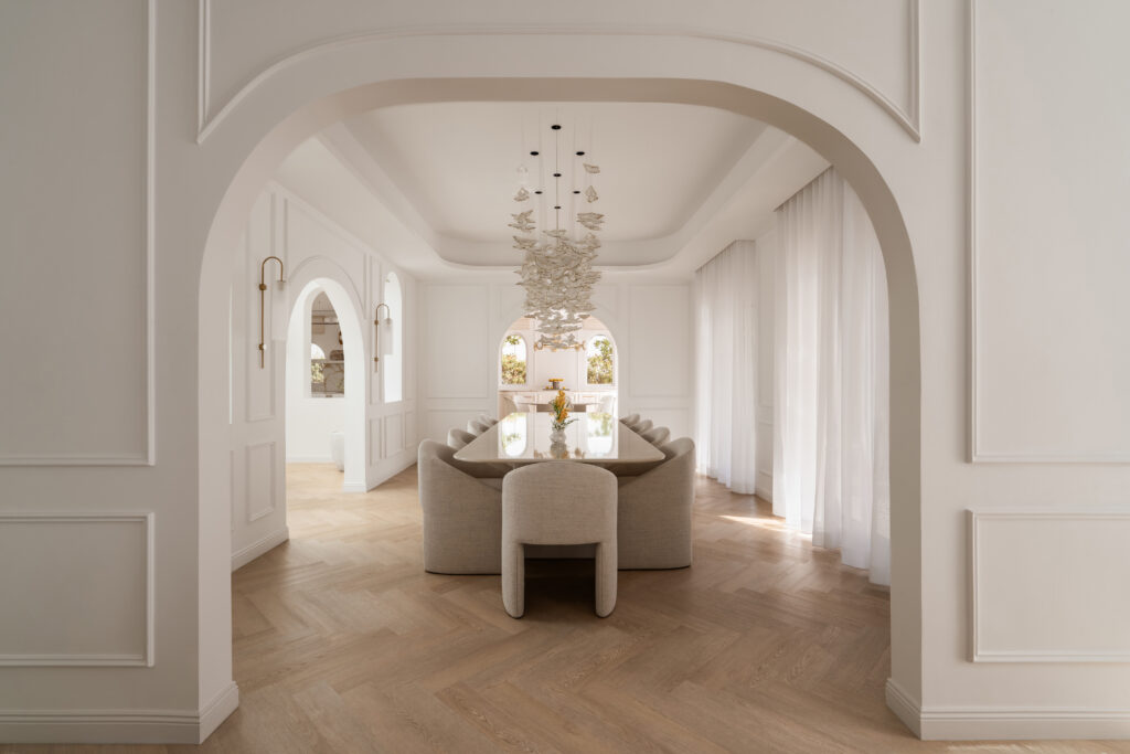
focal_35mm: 16
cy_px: 377
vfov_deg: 73.8
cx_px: 565
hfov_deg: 96.7
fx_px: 502
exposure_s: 1/50
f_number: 10
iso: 125
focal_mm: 16
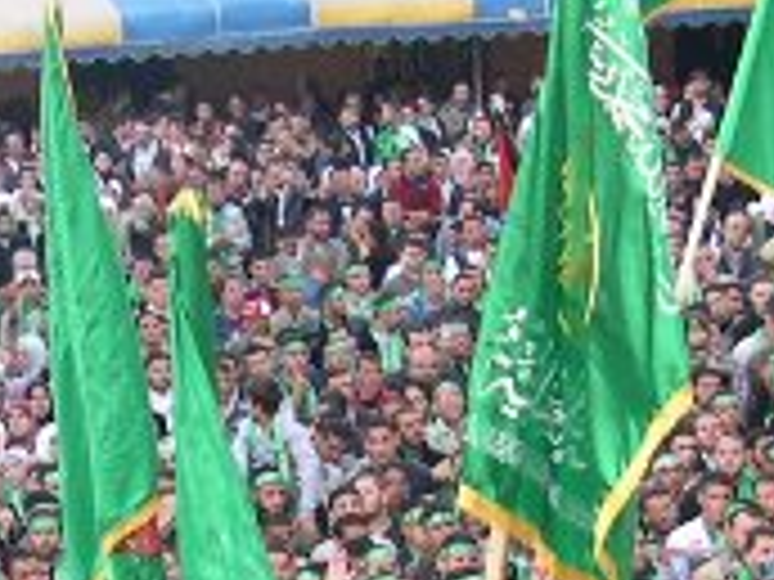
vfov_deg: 8.9
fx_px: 3622
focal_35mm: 162
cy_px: 908
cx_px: 97
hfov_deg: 12.1
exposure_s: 1/40.6
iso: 100
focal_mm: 8
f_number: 2.8
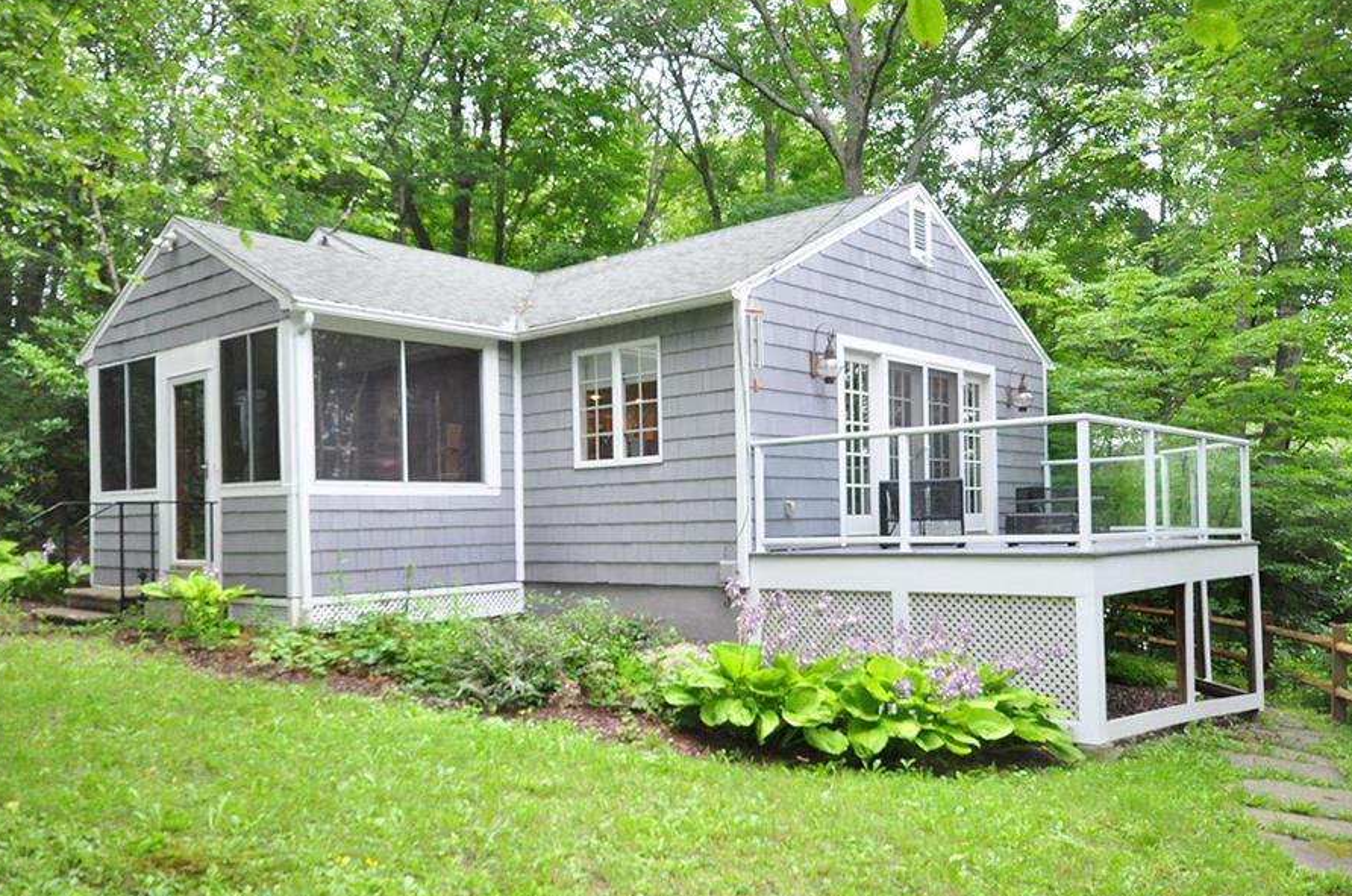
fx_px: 1162
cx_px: 635
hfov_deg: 60.3
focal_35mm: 31
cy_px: 500
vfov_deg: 42.1
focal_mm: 18
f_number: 8
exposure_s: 1/400
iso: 2500
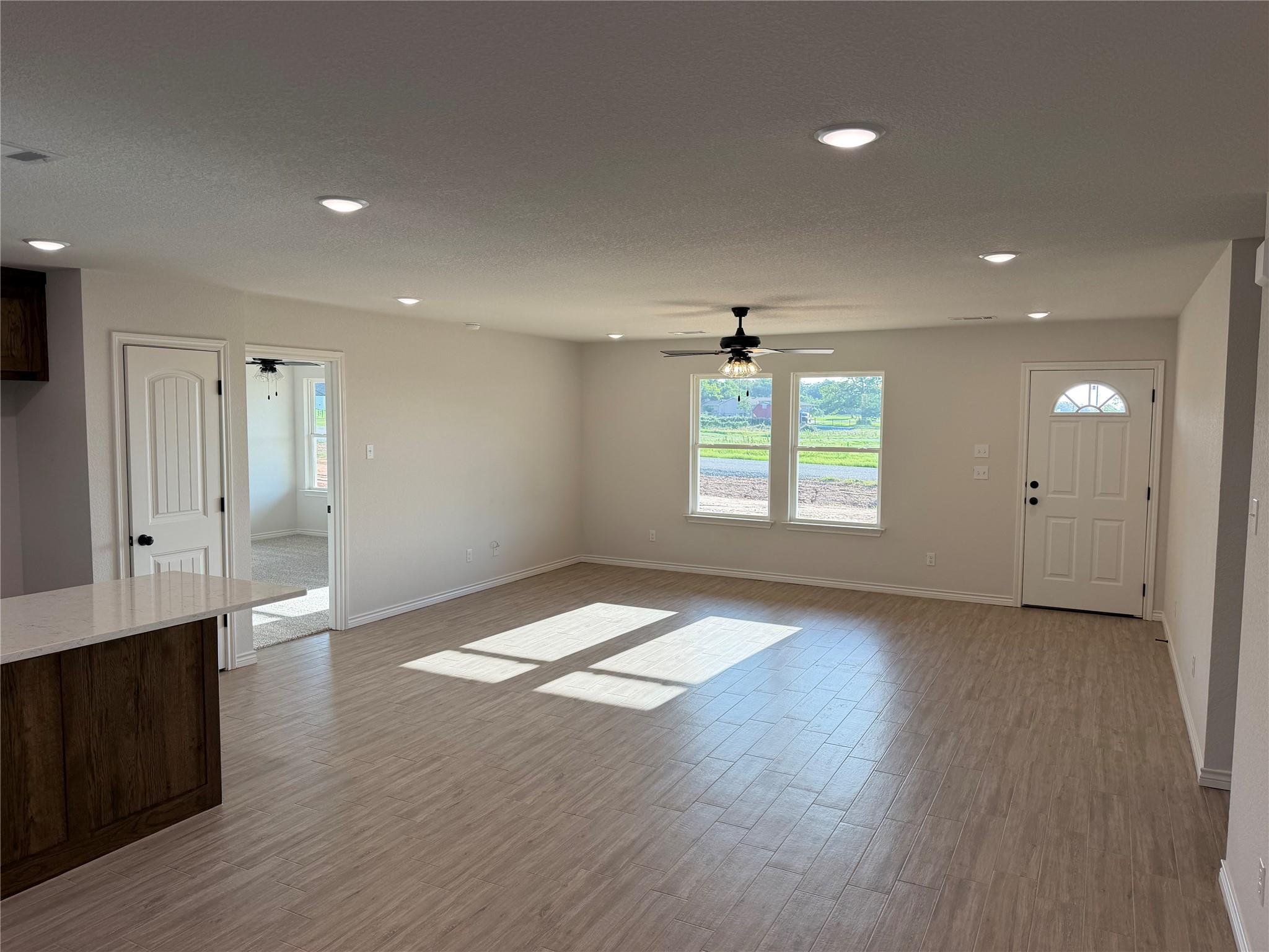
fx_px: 880
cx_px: 634
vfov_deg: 56.8
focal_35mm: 24
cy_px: 476
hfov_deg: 71.6
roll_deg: +0.0
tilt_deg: -5.0
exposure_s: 1/445
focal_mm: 6.76
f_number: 1.78
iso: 100
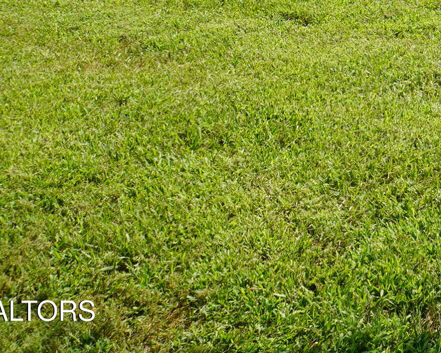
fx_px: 1005
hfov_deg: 21.3
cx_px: 641
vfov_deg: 18.1
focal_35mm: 77
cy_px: -146
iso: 100
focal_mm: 16
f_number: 9
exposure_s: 1/125
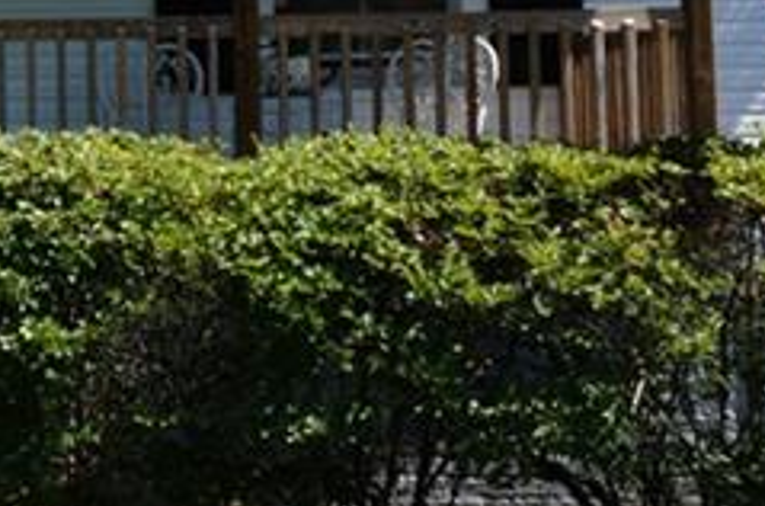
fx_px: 2183
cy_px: 58
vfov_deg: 13.1
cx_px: -416
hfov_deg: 17.6
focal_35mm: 103
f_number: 16
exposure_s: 1/100
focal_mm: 16
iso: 200
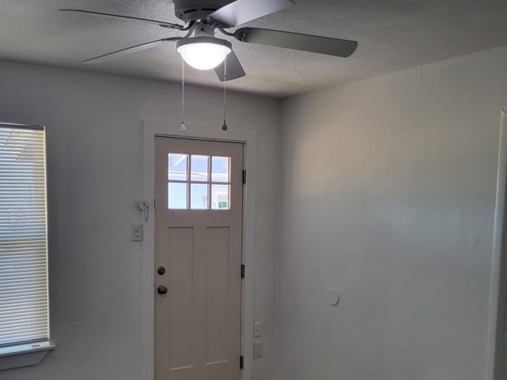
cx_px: 209
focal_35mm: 42
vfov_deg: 33.7
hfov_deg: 44.6
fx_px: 615
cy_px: 283
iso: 160
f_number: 1.8
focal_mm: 5.4
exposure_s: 1/120
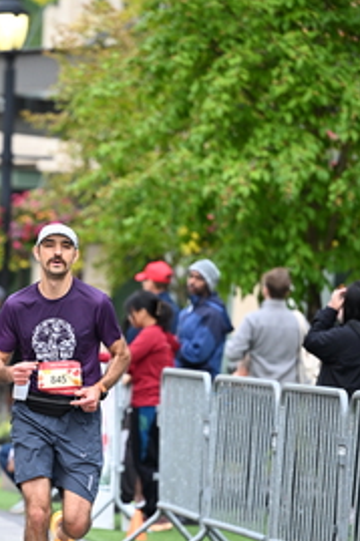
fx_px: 5226
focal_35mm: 348
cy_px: 336
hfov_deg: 3.9
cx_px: 5
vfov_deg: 5.9
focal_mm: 170
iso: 1000
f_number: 2.8
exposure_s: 1/1600
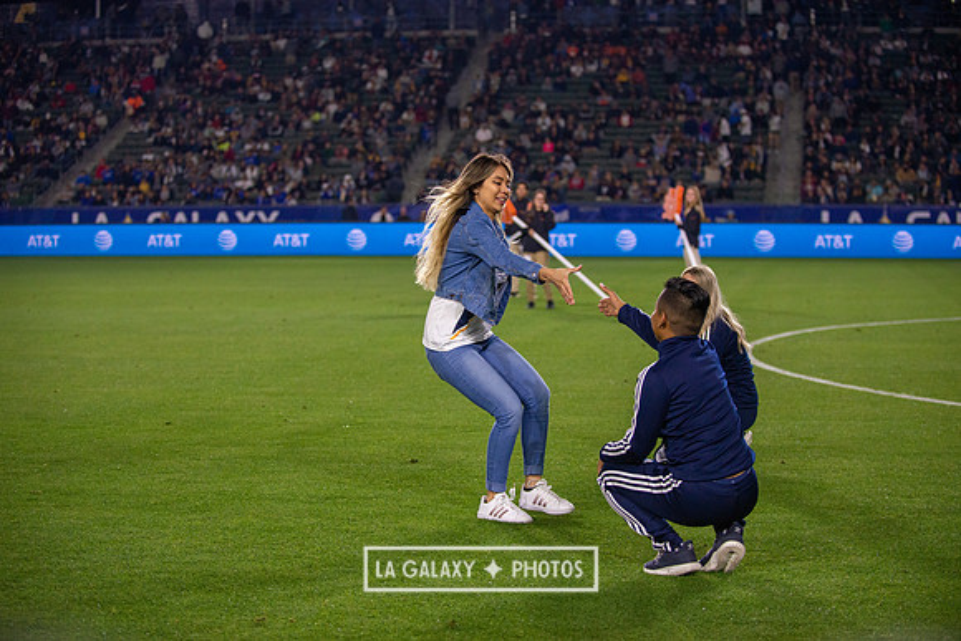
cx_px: 480
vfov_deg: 18.2
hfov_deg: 27.0
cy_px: 320
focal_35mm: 75
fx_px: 2002
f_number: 2.8
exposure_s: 1/2500
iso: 1600
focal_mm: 75
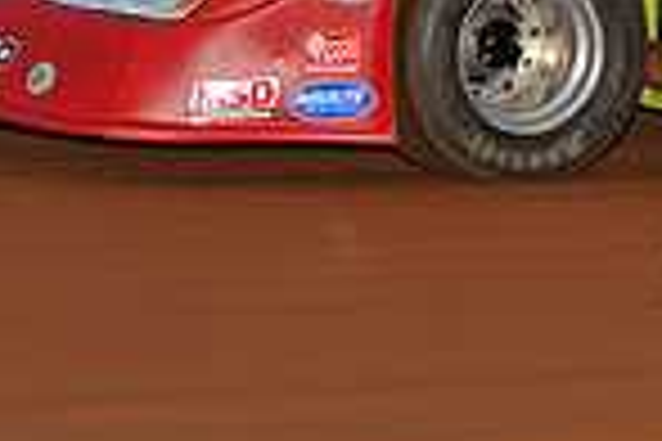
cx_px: 941
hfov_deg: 4.3
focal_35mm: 473
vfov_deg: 2.9
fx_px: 8697
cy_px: -148
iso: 500
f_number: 5.6
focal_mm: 120
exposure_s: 1/250
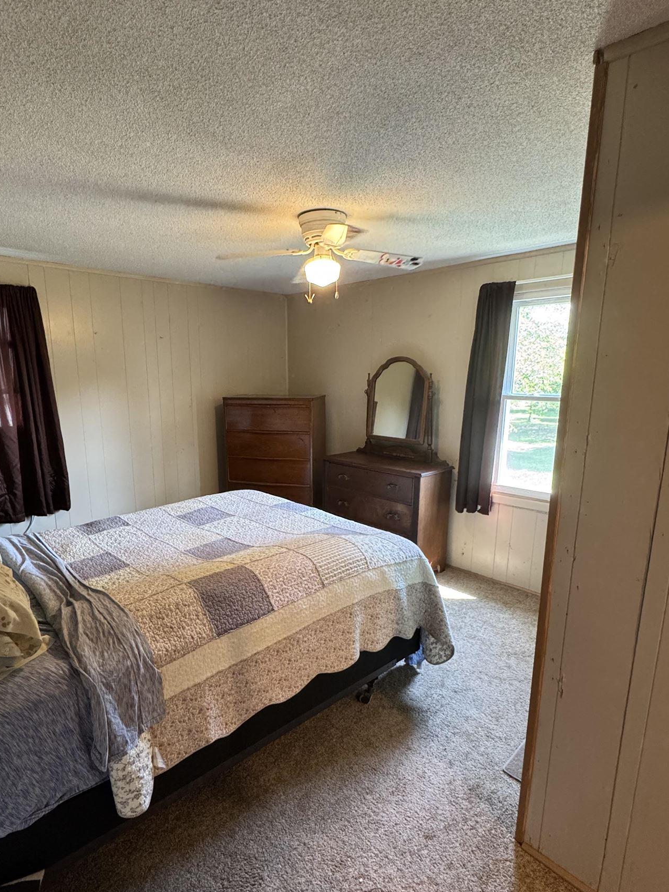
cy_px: 477
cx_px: 297
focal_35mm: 19
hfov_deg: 68.5
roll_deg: +0.4
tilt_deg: -12.8
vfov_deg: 84.5
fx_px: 490
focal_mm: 2.22
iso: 320
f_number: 2.2
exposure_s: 1/60
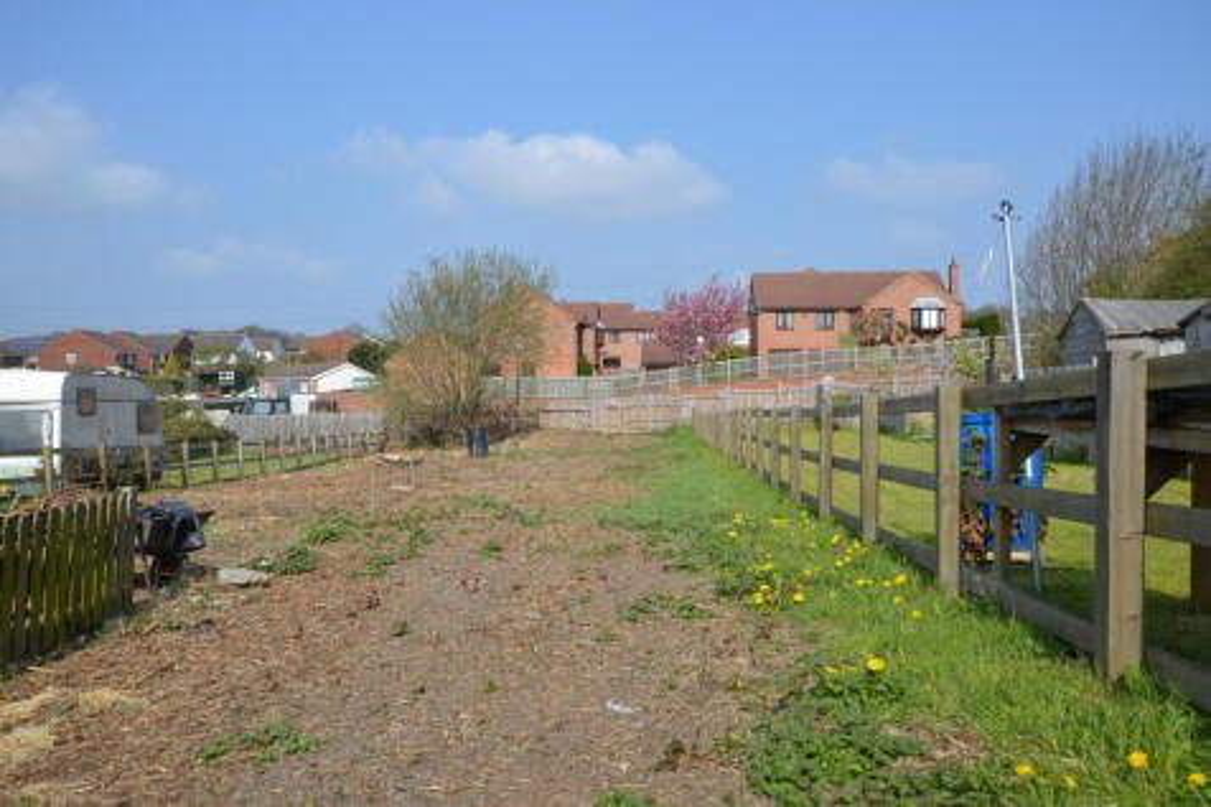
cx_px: 606
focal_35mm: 30
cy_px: 404
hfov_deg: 61.9
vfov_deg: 43.6
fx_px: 1009
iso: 100
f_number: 8
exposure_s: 1/250
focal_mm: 20
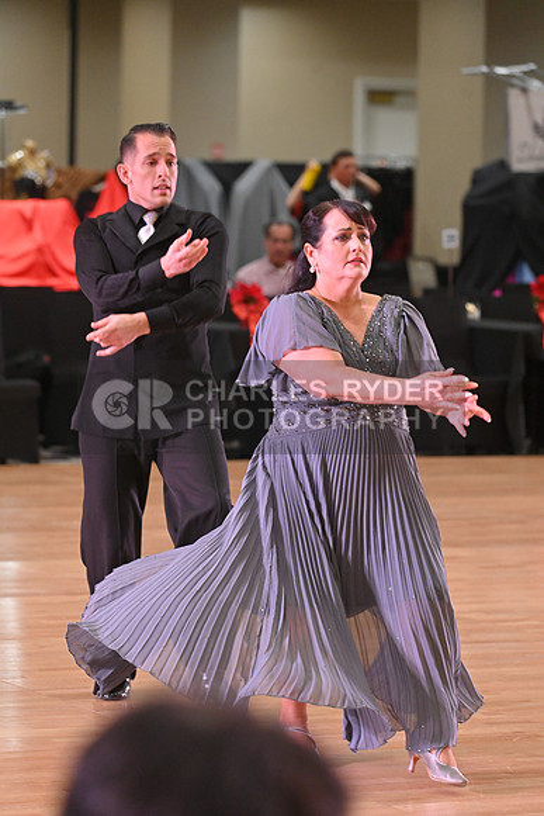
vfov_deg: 12.1
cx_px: 272
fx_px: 3851
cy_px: 408
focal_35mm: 170
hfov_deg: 8.1
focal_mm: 170
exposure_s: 1/320
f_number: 5
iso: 3200
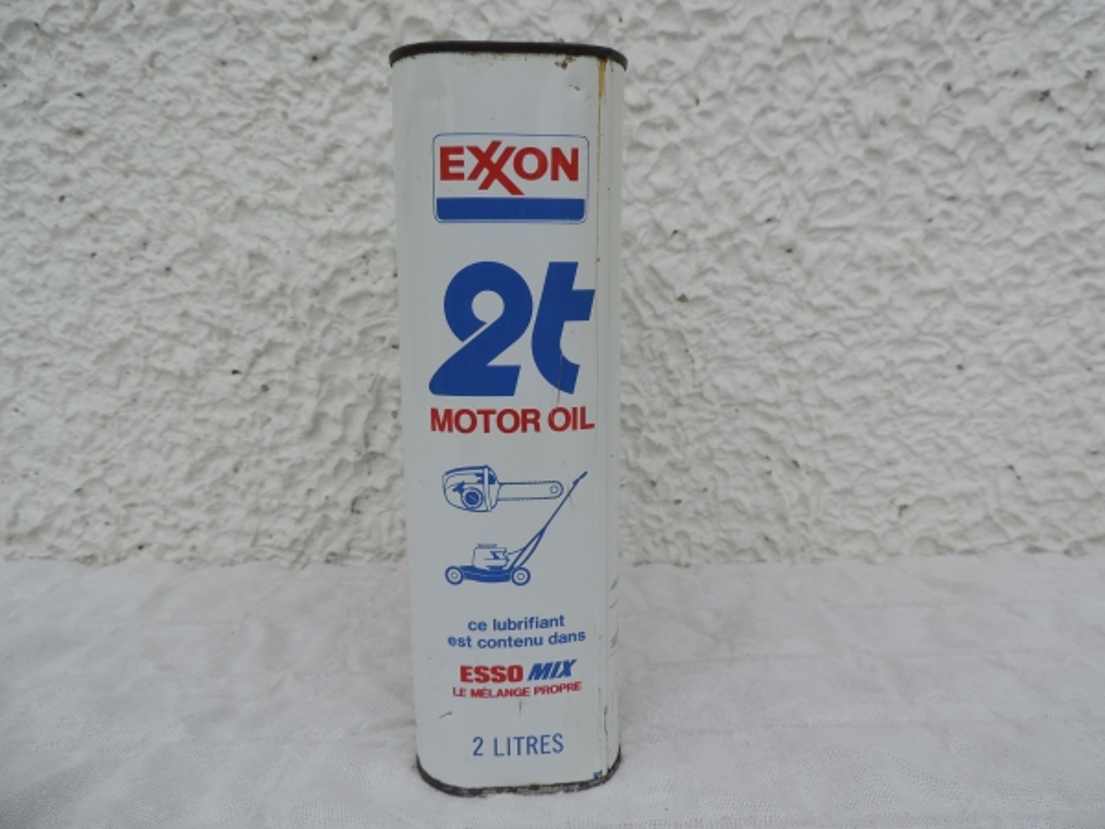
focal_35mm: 24
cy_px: 414
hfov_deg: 71.6
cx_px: 552
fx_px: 766
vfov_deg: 56.8
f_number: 3
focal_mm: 4.3
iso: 80
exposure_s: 1/640
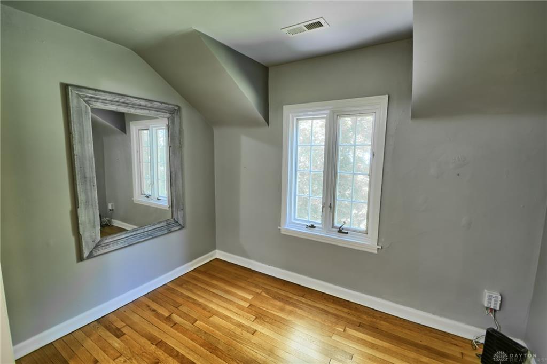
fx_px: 228
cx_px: 274
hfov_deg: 100.4
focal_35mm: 15
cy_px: 182
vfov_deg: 77.3
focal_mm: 10
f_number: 8
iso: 100
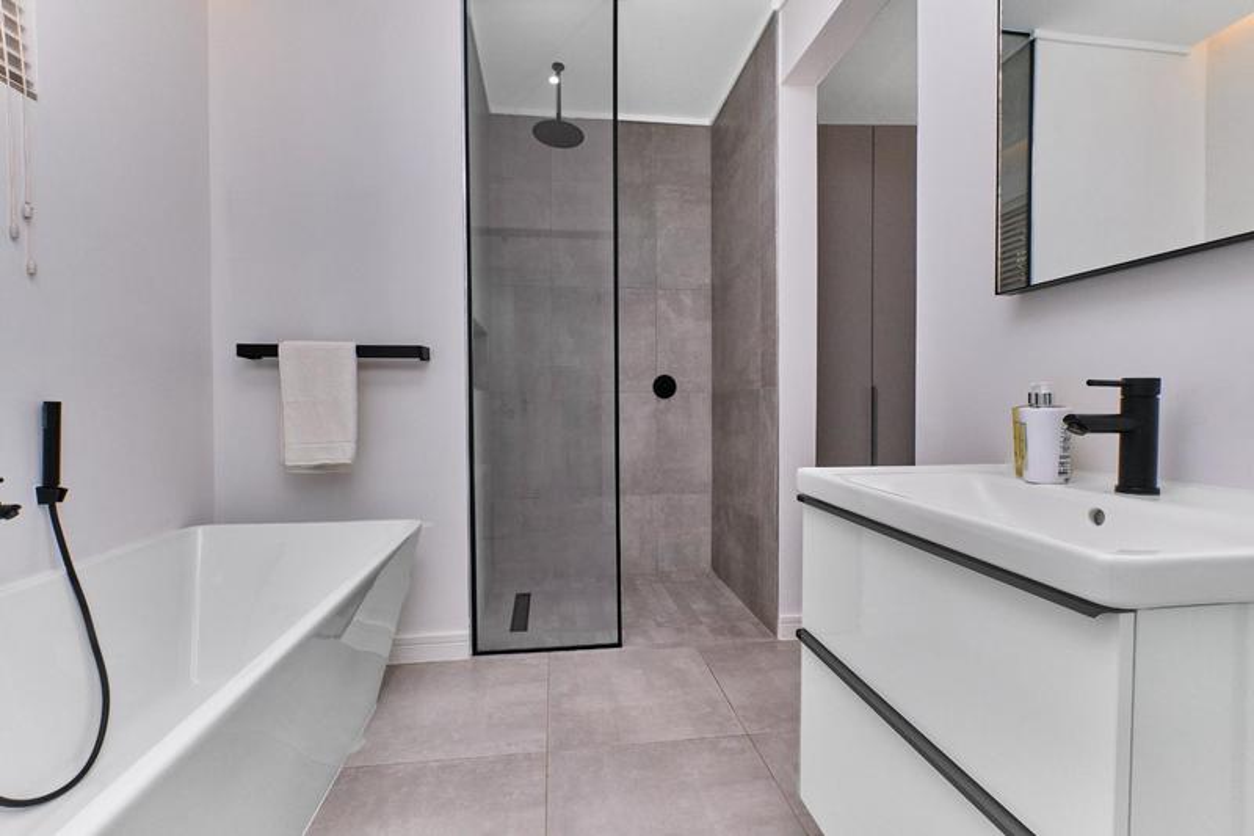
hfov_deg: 100.4
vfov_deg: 77.3
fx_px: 522
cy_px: 418
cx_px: 627
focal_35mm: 15
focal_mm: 10
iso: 500
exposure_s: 1/200
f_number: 10
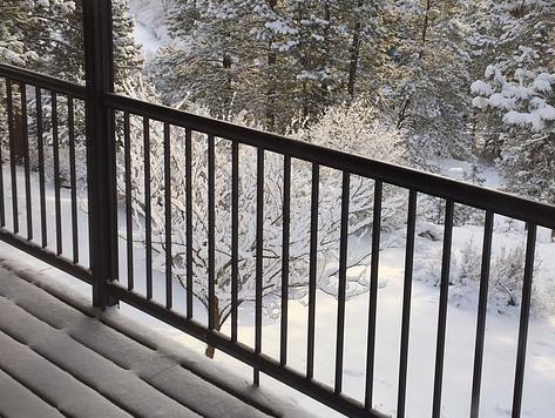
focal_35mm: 38
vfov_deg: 37.5
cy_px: 147
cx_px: 326
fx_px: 610
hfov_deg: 48.7
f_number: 2.2
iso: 32
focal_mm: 4.15
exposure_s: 1/573
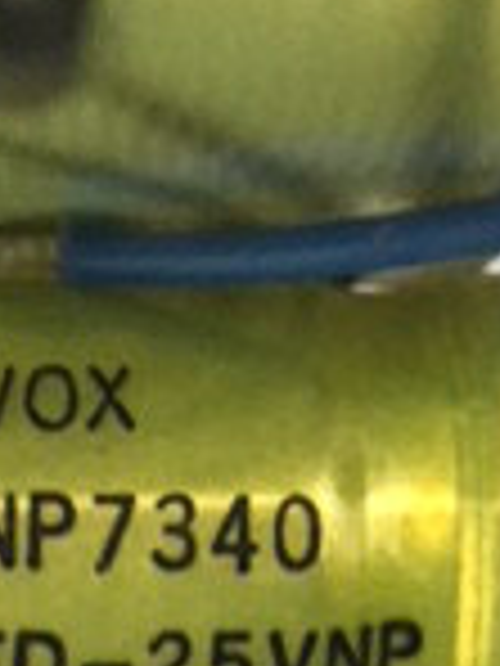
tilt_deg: -67.4
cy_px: -27
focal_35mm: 125
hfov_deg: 11.8
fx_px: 2407
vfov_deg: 15.4
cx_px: 374
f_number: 2.2
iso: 200
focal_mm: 4.15
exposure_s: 1/30
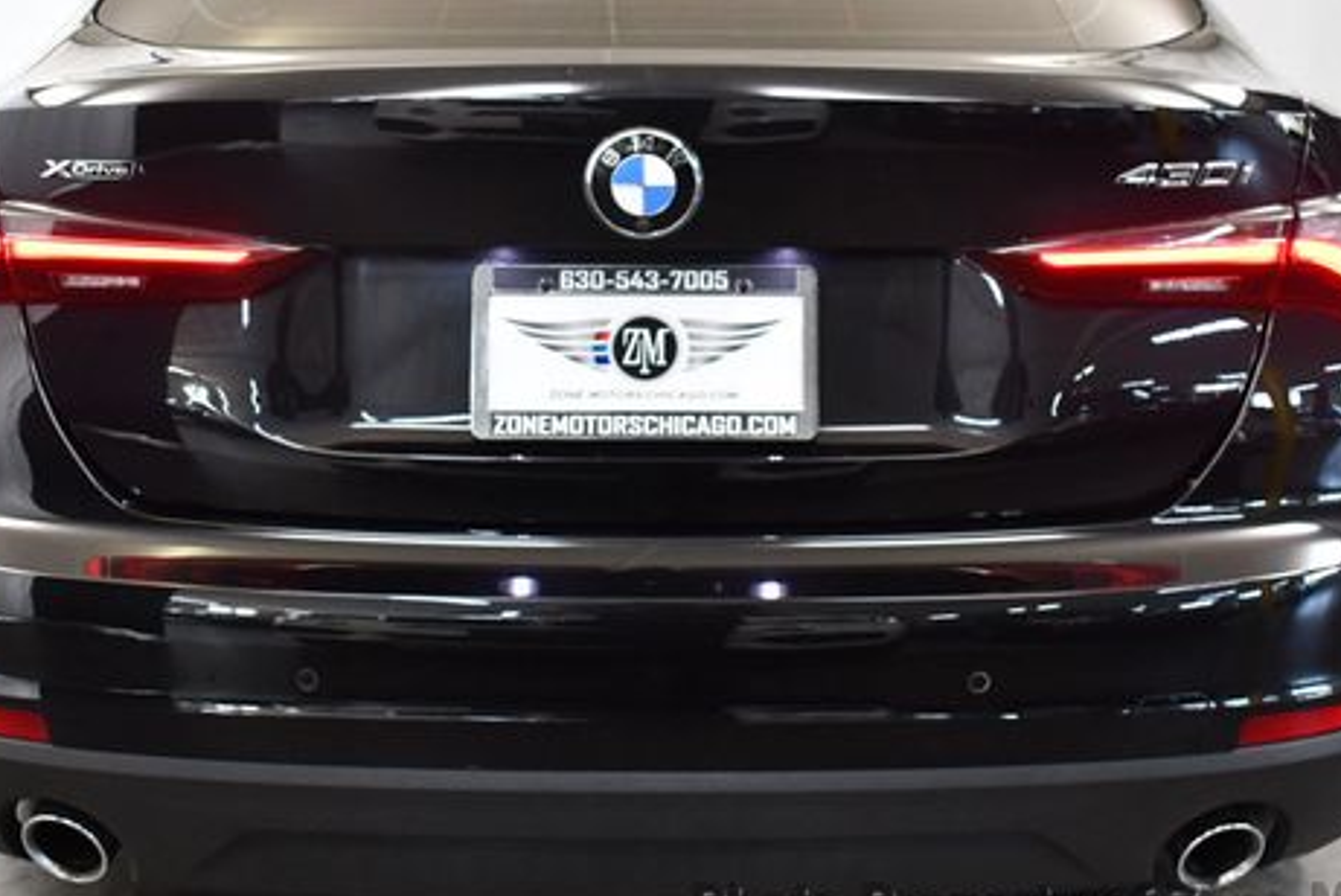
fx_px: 1864
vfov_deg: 27.0
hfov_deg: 39.6
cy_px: 340
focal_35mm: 50
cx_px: 657
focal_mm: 18
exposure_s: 1/125
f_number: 3.5
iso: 1250
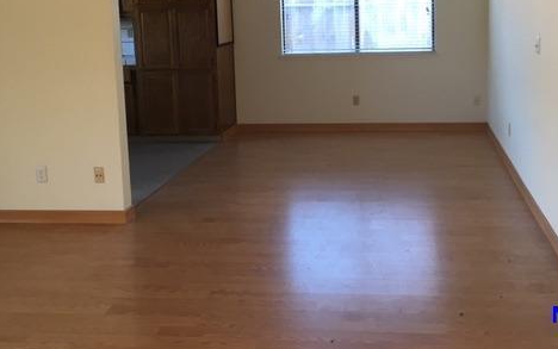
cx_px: 341
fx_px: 639
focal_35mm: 42
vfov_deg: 29.9
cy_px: 70
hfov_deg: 46.8
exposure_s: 1/30
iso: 50
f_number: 2.2
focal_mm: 4.15
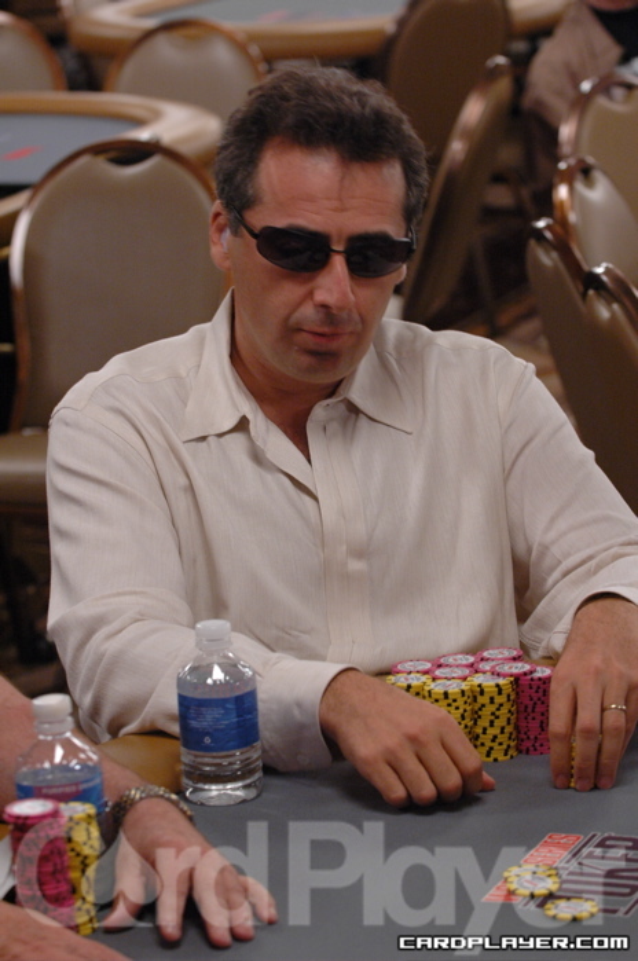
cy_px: 480
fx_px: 3439
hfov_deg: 10.6
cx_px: 319
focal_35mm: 129
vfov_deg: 15.9
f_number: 4
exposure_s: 1/50
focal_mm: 86
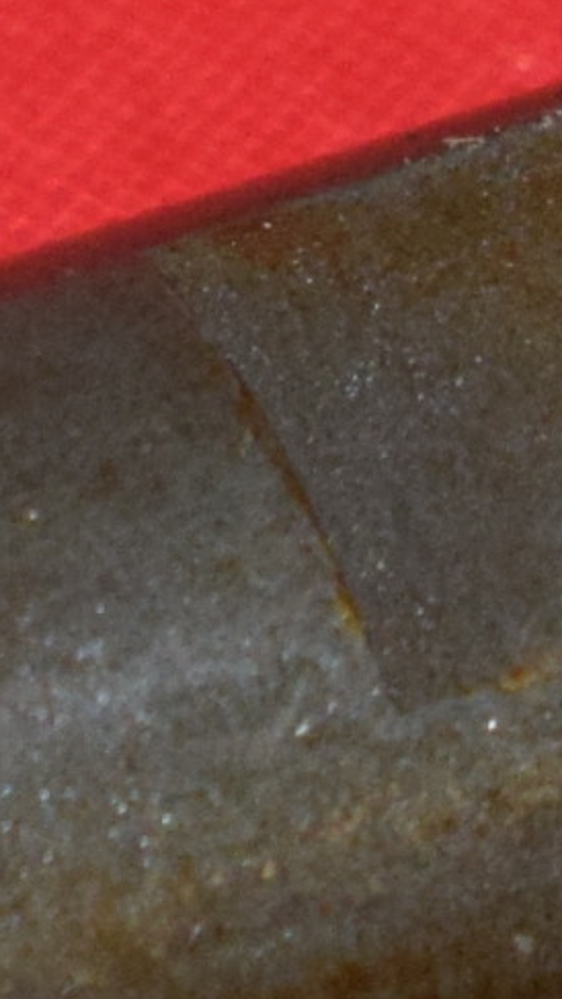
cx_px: 1163
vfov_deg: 2.7
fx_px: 21160
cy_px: 1565
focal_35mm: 799
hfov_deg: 1.5
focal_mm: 55
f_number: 5.6
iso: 1250
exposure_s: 1/200
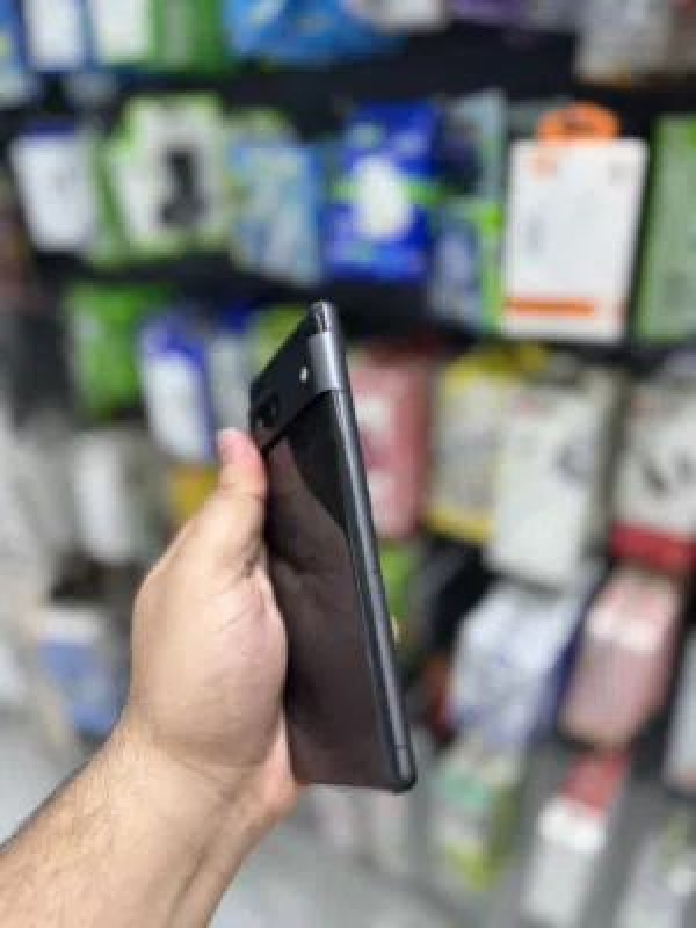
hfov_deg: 56.8
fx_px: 643
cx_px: 348
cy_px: 464
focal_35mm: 24
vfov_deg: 71.6
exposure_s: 1/100
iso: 100
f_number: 1.78
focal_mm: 6.76
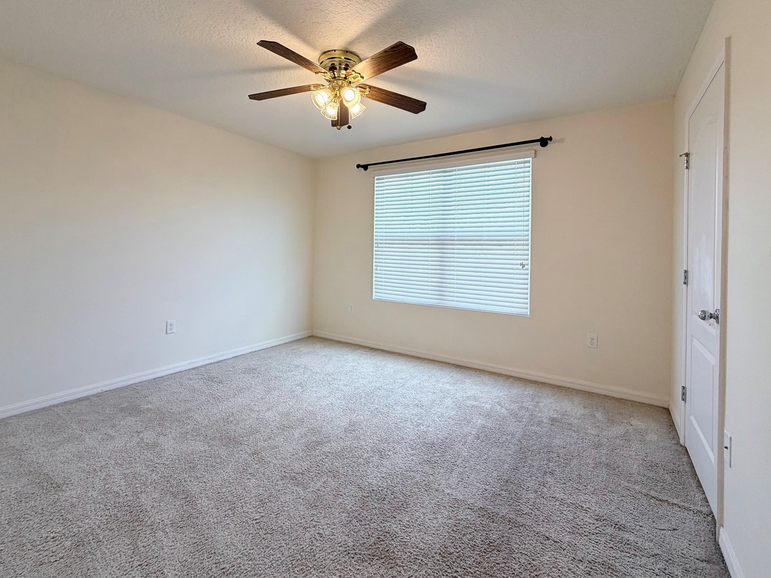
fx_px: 356
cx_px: 381
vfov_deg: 77.7
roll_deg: -1.4
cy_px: 251
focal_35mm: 16
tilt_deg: +0.8
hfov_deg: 94.5
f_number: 2.2
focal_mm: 2.22
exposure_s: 1/120
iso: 100
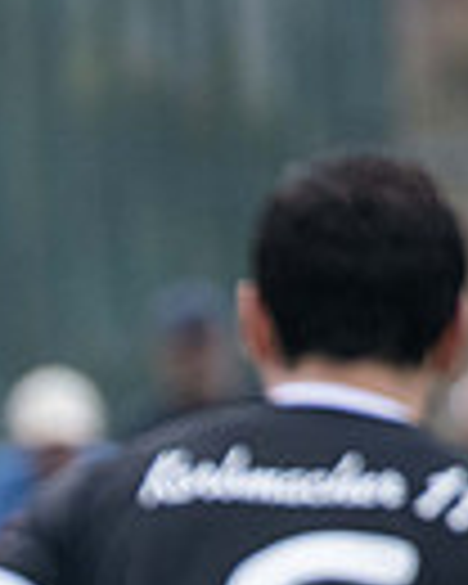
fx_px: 40583
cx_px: -309
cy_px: 999
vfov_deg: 0.8
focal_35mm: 2344
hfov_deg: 0.7
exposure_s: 1/1600
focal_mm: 480
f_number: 5.6
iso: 1600
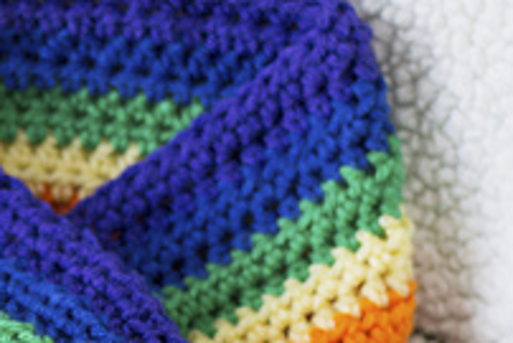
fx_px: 3394
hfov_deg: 8.6
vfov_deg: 5.8
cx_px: -84
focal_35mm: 238
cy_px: 400
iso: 400
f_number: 2.8
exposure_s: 1/80
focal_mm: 50
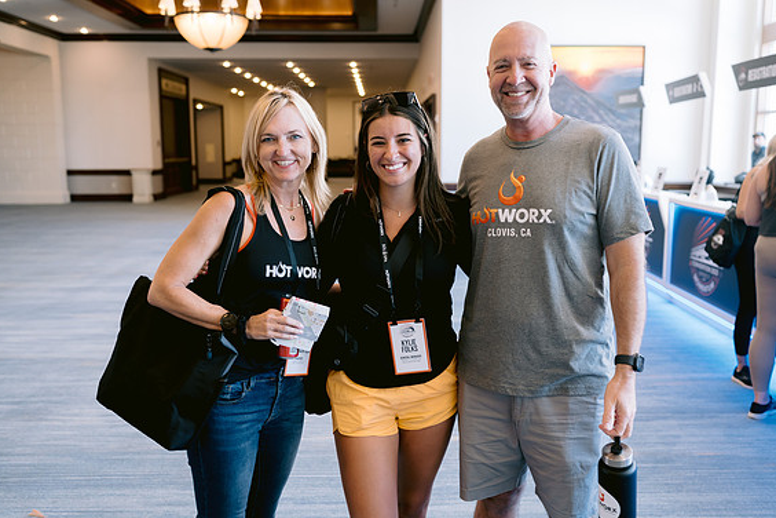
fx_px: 776
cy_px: 256
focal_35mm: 36
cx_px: 392
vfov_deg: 36.9
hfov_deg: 53.1
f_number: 2.8
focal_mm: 35
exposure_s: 1/80
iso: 400
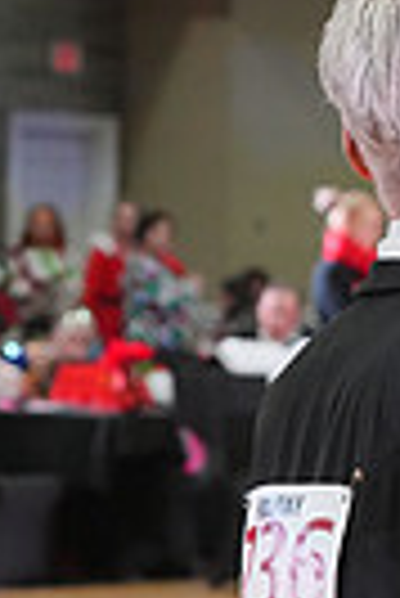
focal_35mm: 326
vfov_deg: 6.2
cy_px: 895
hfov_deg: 4.2
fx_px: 5419
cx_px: 744
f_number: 5.6
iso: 3200
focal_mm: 75
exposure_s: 1/200
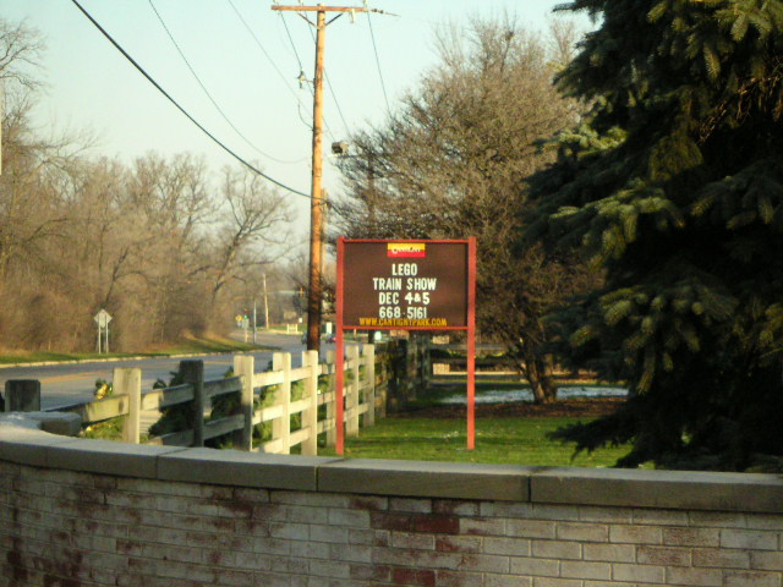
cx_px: 392
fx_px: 2511
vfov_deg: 13.3
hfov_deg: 17.7
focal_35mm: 111
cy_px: 294
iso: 400
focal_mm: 14.4
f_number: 8
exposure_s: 1/350
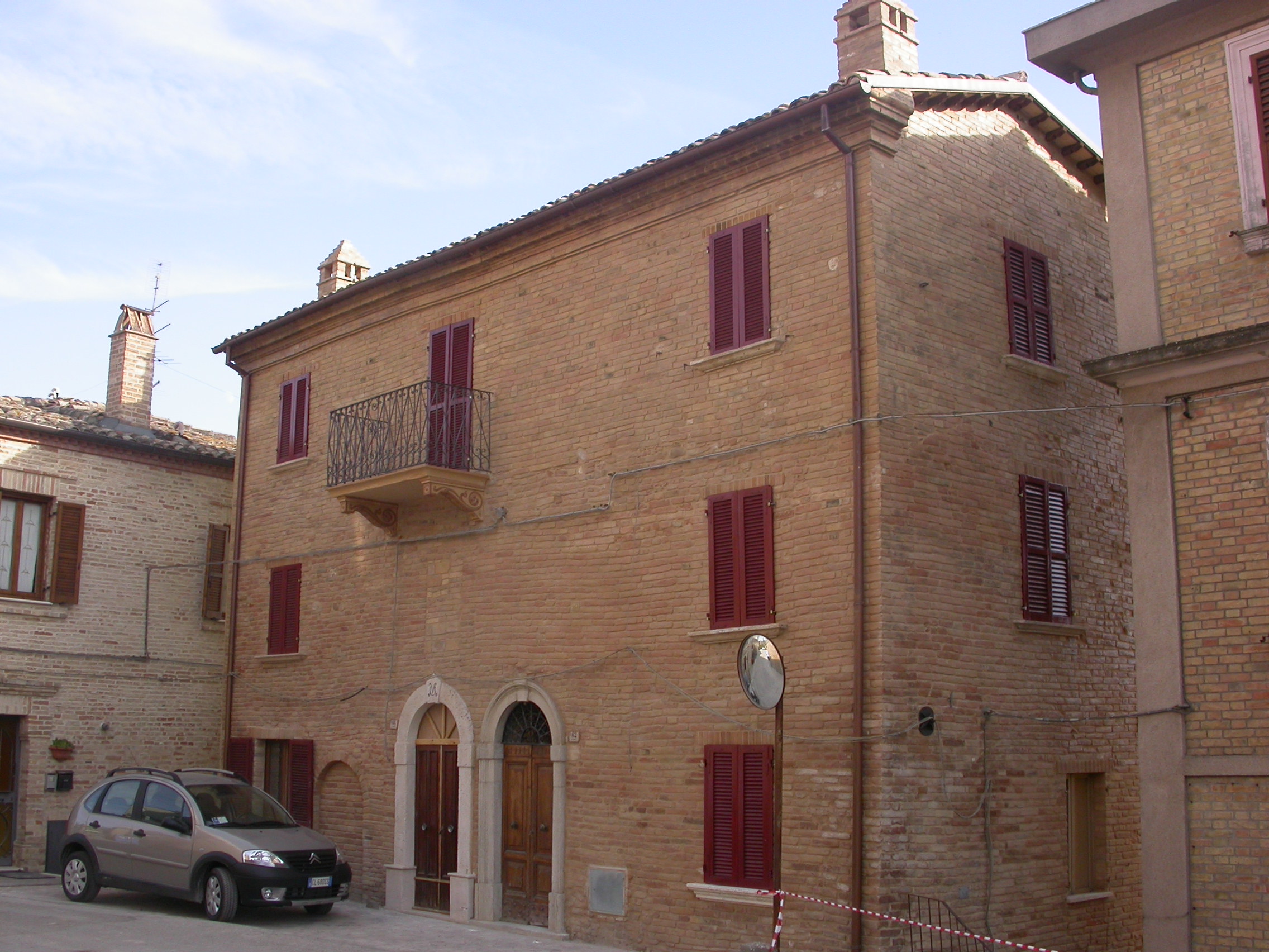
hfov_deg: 49.0
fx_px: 1393
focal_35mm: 38
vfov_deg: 37.7
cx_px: 634
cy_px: 476
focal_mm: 7.85
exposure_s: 1/198
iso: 100
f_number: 5.3
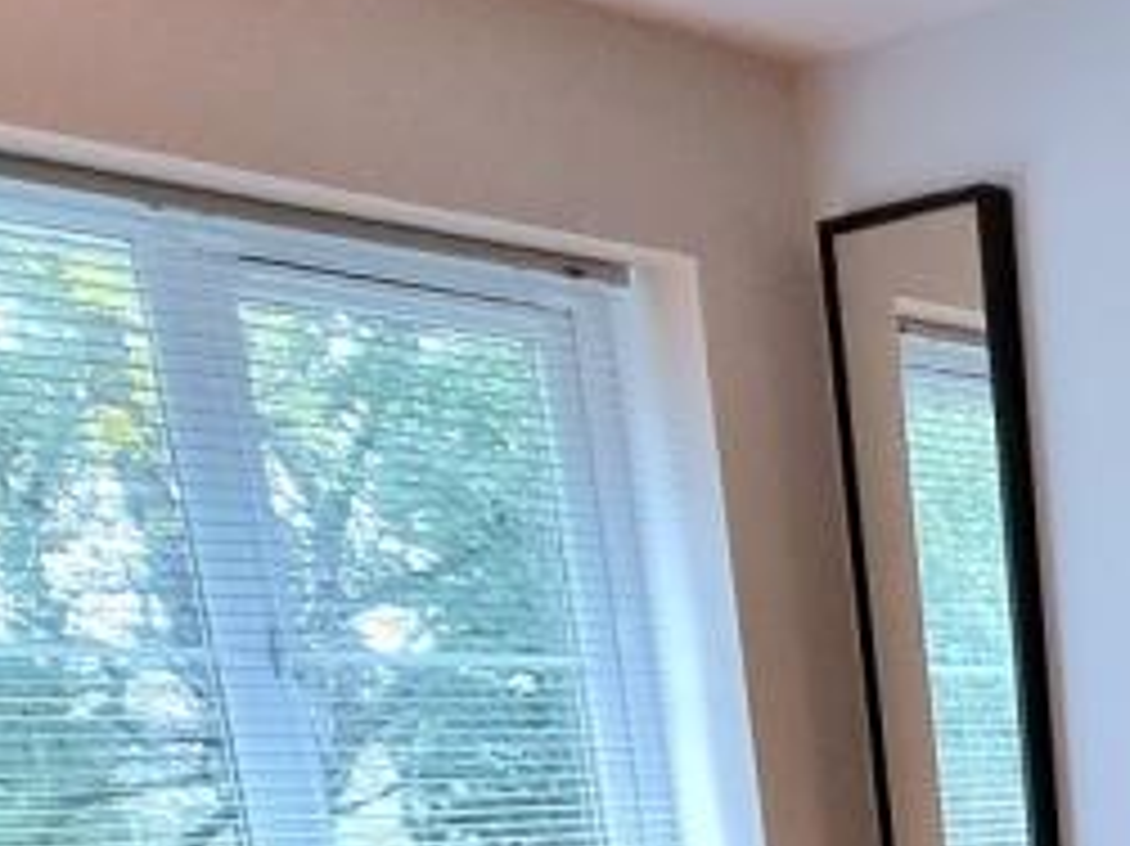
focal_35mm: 53
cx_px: 1571
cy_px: 1242
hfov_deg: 27.9
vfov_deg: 22.8
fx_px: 1729
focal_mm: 2.2
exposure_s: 1/60.2
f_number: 2.2
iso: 400
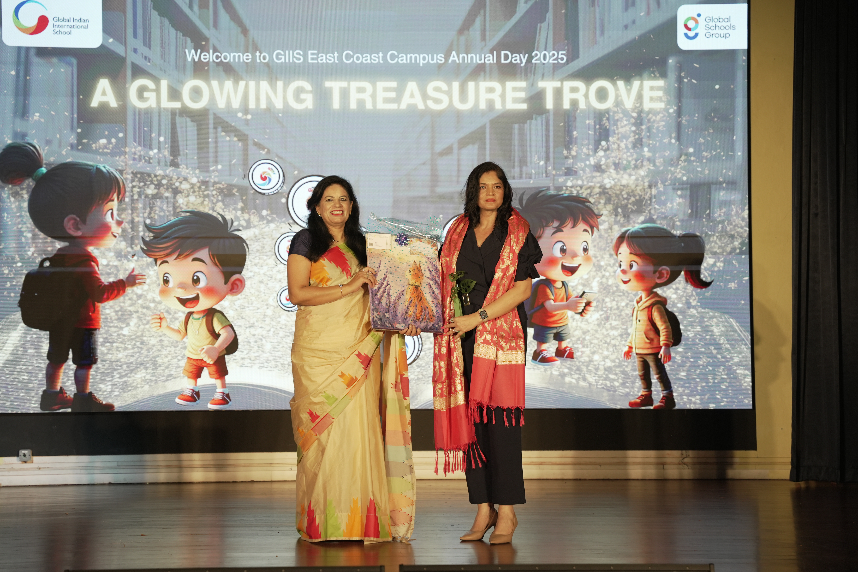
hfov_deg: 28.8
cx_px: 429
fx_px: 1668
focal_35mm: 70
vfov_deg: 19.5
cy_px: 286
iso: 800
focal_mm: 70
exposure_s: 1/160
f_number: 3.5
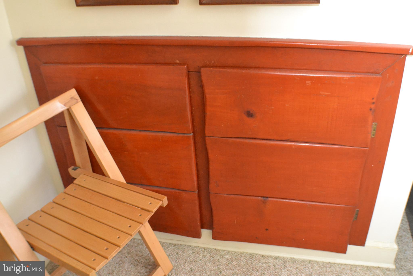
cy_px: 138
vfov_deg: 34.2
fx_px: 447
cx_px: 206
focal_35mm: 39
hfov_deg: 49.6
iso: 3200
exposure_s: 1/60
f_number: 4.2
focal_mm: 26
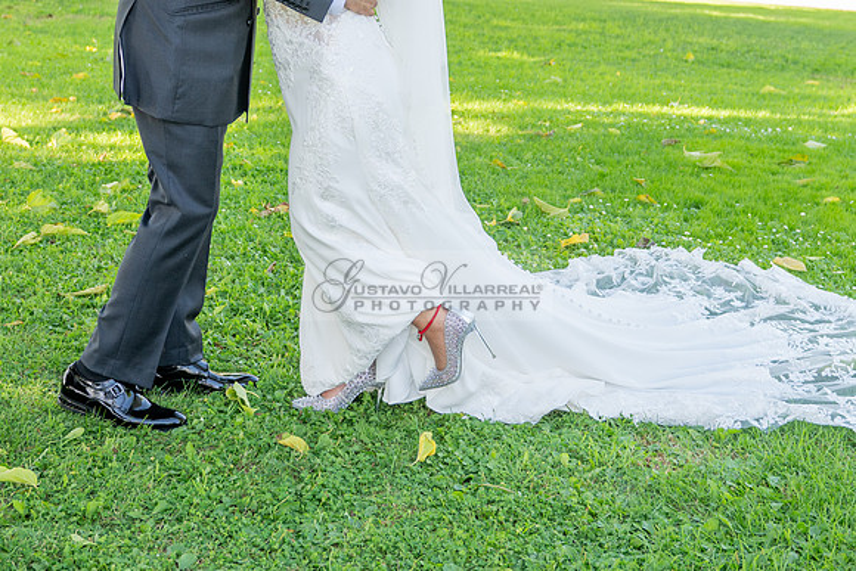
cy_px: -25
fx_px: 1651
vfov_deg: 19.0
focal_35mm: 69
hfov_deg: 29.1
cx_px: 426
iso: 200
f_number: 3.5
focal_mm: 32
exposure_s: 1/200
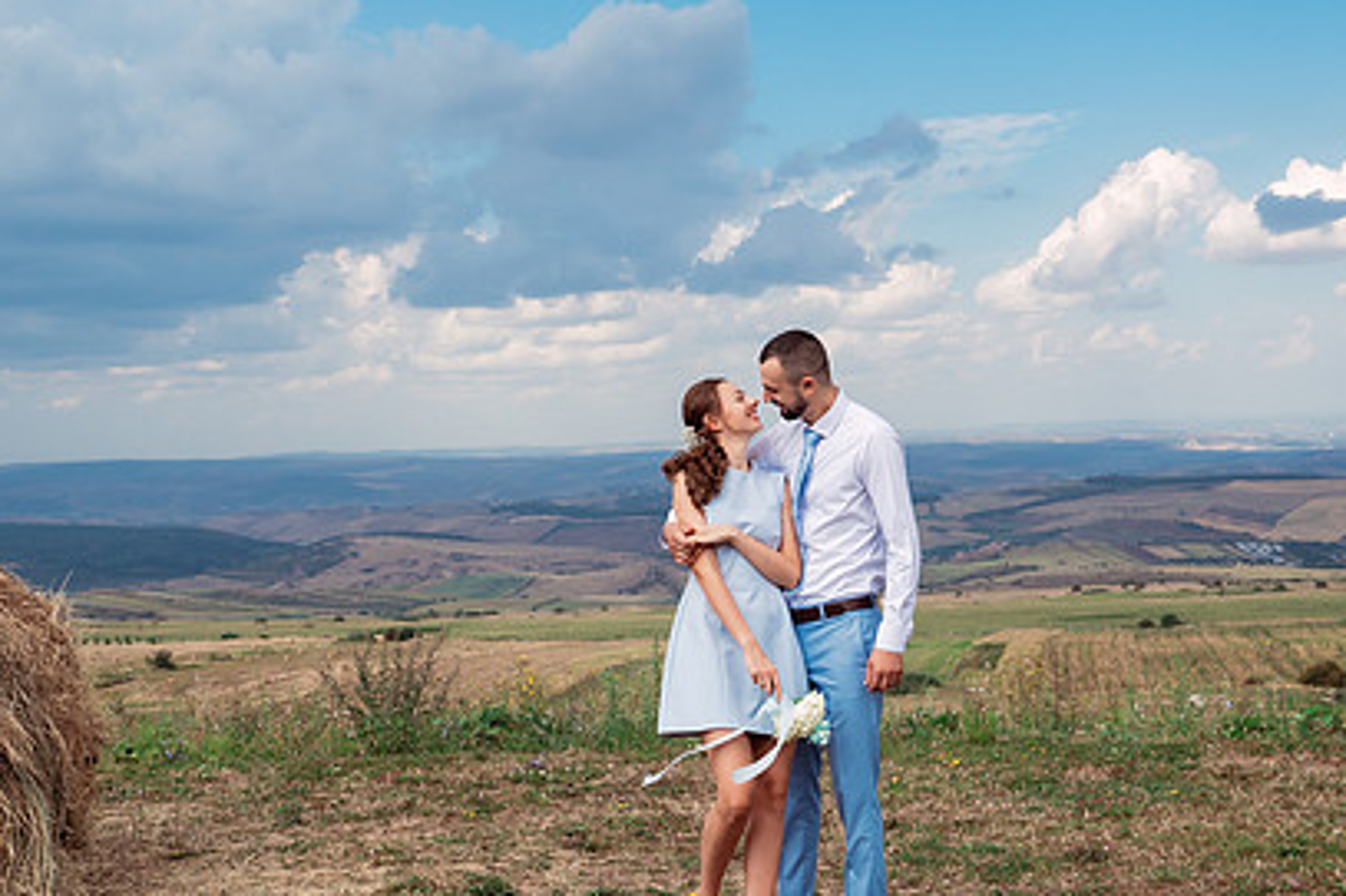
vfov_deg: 26.5
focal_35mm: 50
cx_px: 763
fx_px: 1869
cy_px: 718
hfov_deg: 39.5
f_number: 5
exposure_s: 1/800
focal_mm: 28
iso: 250
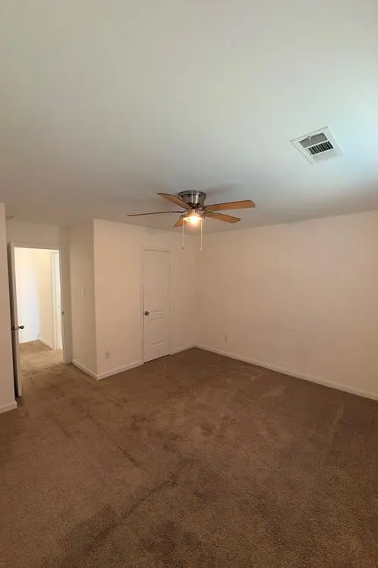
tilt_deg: -3.3
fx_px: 236
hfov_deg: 77.2
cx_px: 200
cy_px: 289
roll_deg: -0.6
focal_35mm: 15
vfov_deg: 100.4
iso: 100
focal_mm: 2.22
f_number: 2.2
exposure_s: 1/60
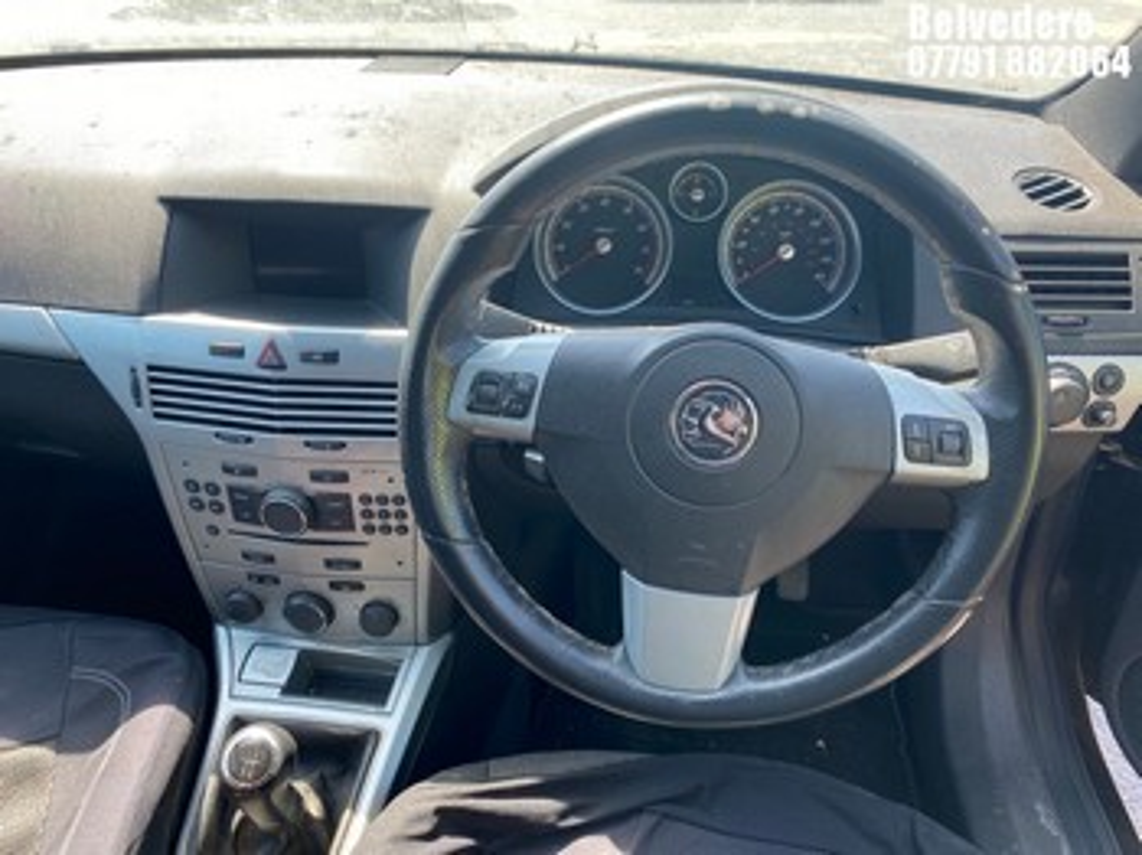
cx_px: 571
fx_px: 857
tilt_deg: -31.8
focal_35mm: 26
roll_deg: -1.7
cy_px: 428
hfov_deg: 67.3
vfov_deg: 53.0
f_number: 1.8
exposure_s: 1/123
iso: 32
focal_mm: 4.25
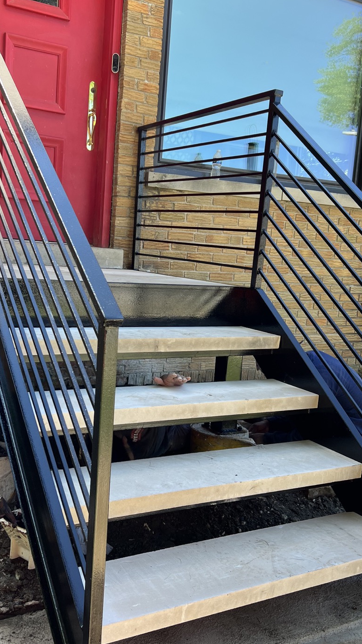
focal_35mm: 37
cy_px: 340
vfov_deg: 54.0
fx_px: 631
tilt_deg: -9.3
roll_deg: -4.3
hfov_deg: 31.9
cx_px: 154
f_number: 1.5
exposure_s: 1/419
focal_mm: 5.7
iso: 50
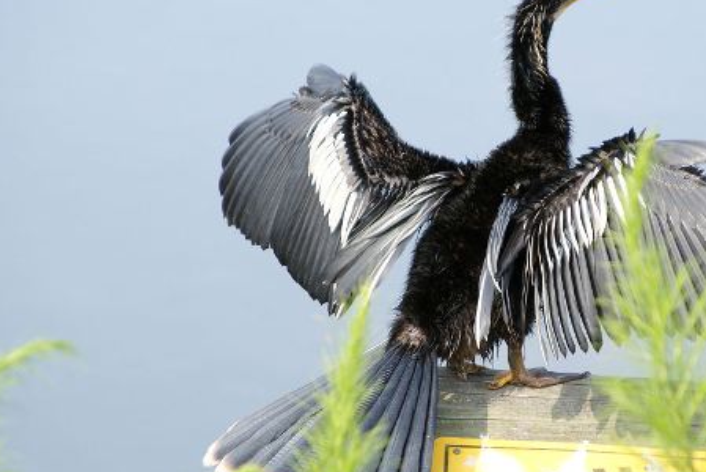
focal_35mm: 385
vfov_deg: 3.6
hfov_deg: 5.3
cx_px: 491
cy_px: 249
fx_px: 7555
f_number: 6.3
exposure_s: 1/320
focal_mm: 180
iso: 400
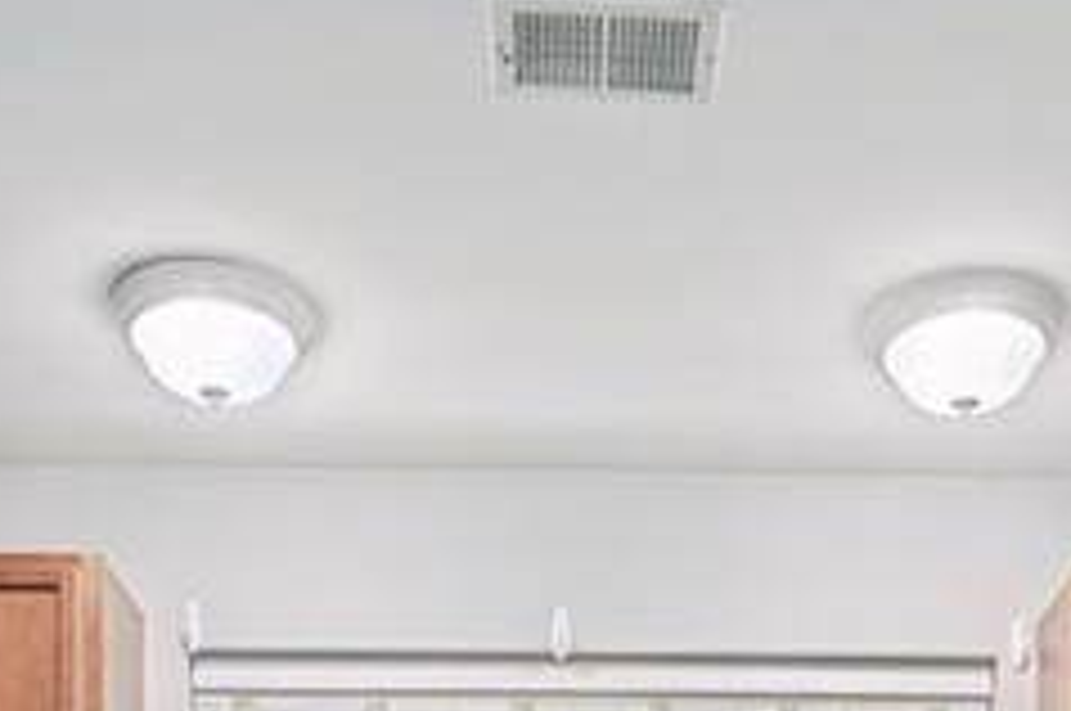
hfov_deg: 34.3
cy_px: 1276
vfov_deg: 18.3
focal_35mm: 58
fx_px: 1728
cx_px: 648
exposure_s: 1/2
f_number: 8
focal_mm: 9
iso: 250
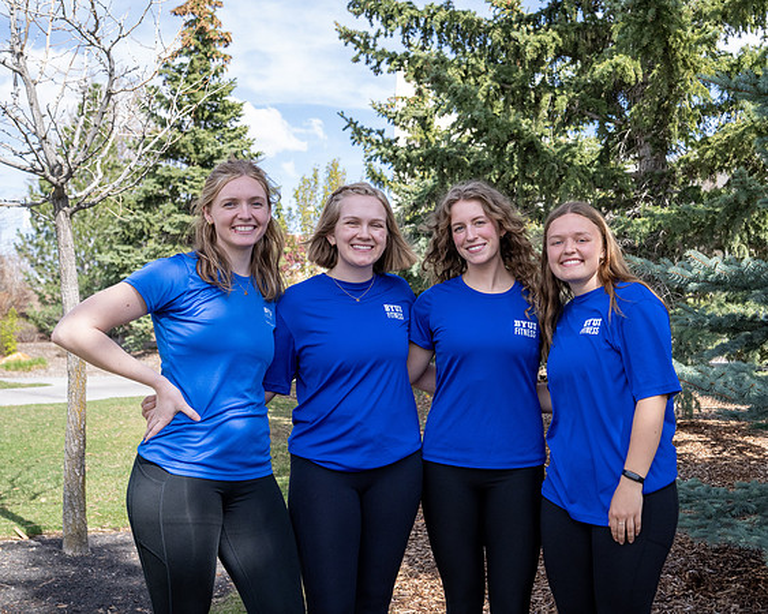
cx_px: 542
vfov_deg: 36.3
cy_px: 286
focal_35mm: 41
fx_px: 935
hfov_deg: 43.7
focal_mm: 27.5
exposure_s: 1/2500
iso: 800
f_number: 4
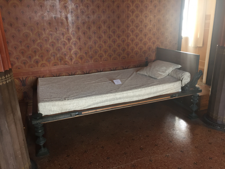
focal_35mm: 29
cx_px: 112
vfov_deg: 48.2
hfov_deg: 61.7
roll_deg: +1.2
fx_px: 188
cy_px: 84
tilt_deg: -18.2
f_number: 2.2
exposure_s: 1/33
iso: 125
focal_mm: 4.15
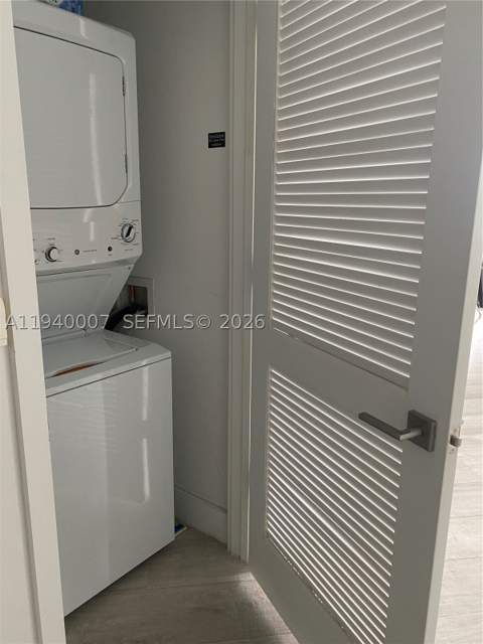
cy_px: 322
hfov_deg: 53.1
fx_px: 484
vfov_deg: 67.3
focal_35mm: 26
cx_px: 242
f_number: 1.8
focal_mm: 4.25
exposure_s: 1/60
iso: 200
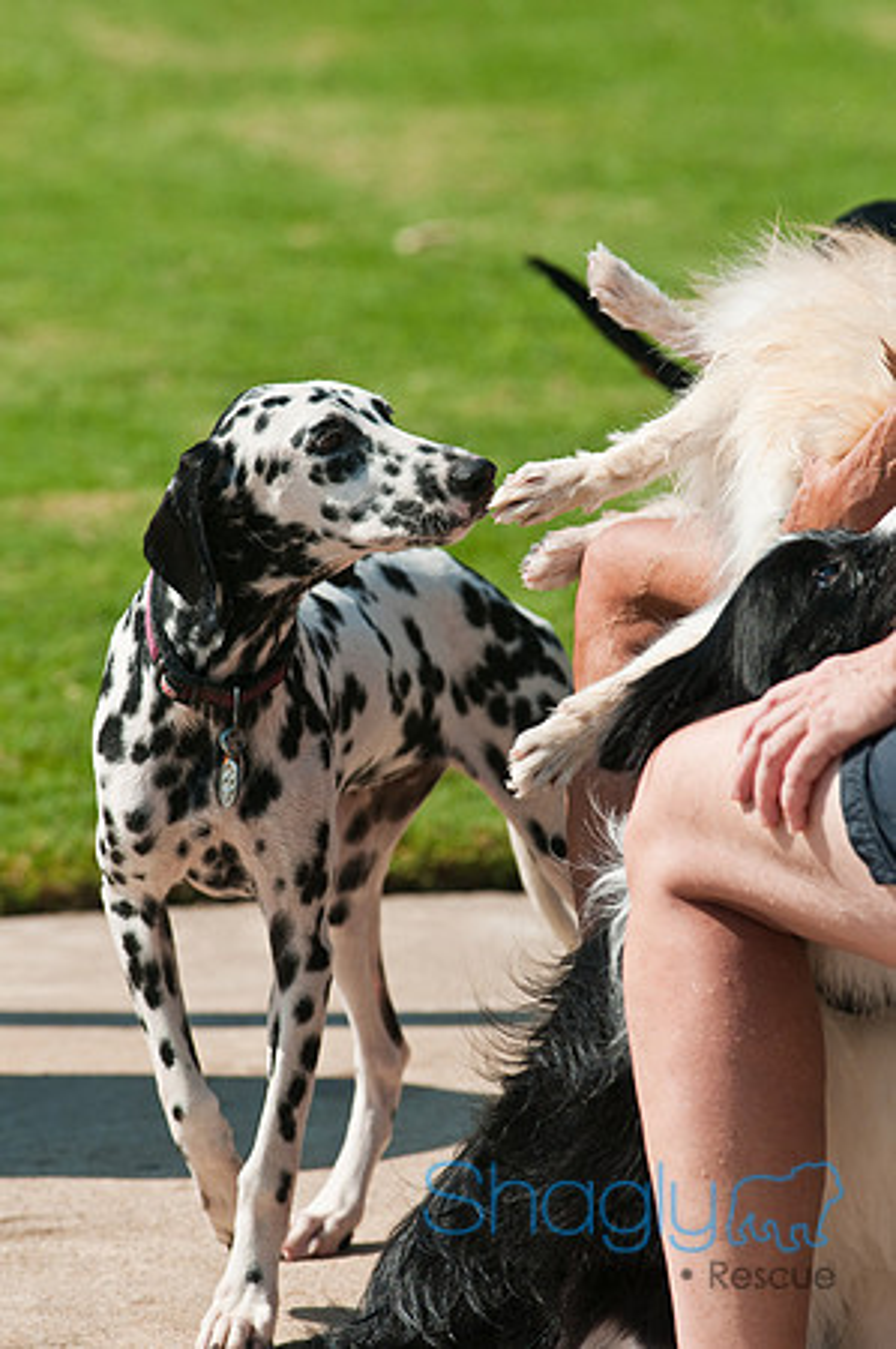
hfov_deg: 4.6
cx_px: 448
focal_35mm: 300
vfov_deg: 6.9
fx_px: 11225
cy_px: 674
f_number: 5.6
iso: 200
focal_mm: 200
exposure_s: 1/1000
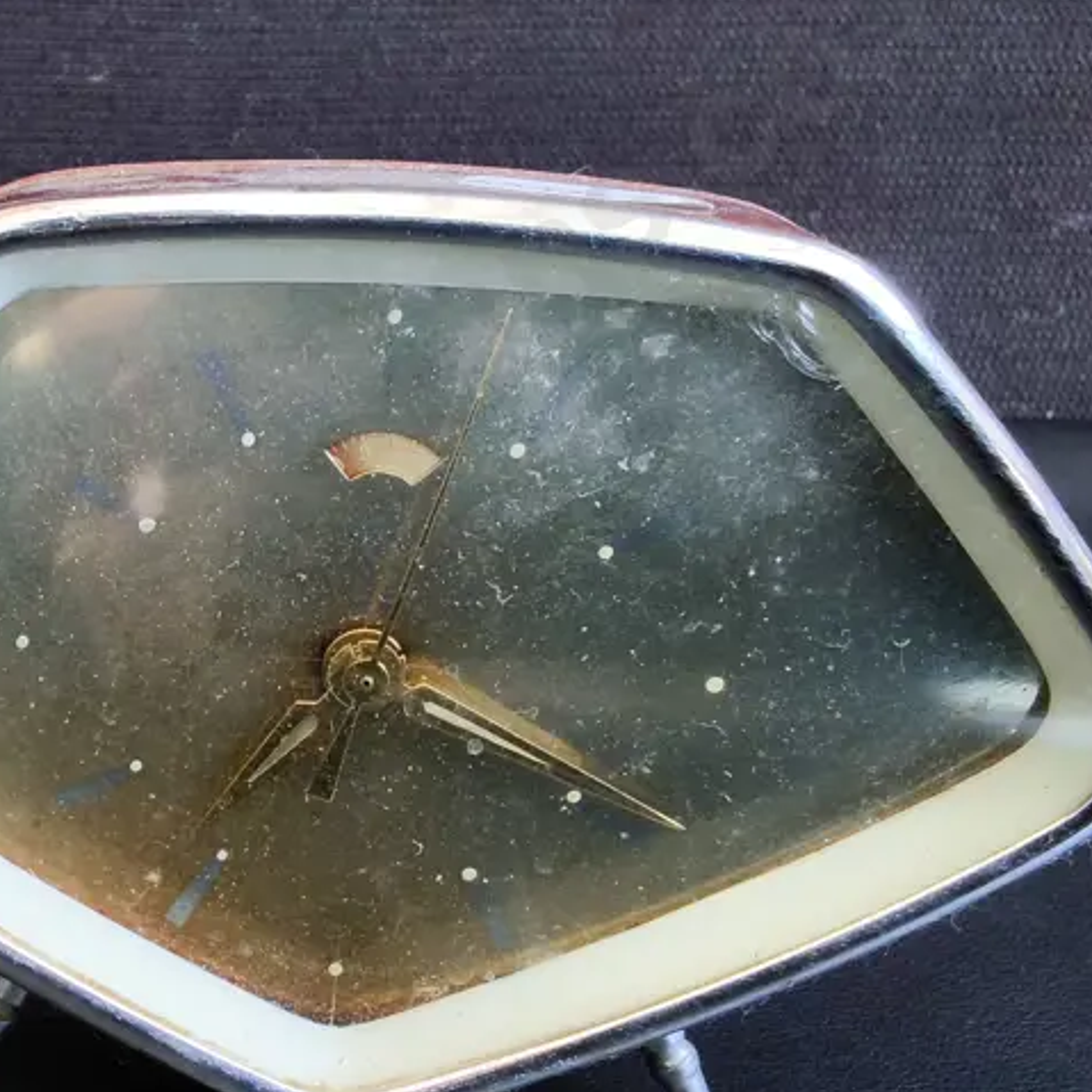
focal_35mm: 51
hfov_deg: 31.7
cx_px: 93
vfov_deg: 33.4
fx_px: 1820
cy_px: 611
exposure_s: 1/100
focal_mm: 2.87
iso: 200
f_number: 2
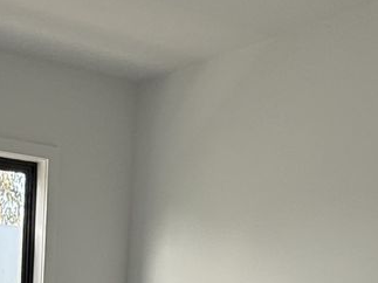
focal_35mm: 65
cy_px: 391
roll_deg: -3.4
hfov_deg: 28.8
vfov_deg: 20.2
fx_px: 710
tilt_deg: -7.9
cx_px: 50
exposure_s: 1/99
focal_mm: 2.22
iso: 50
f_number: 2.2
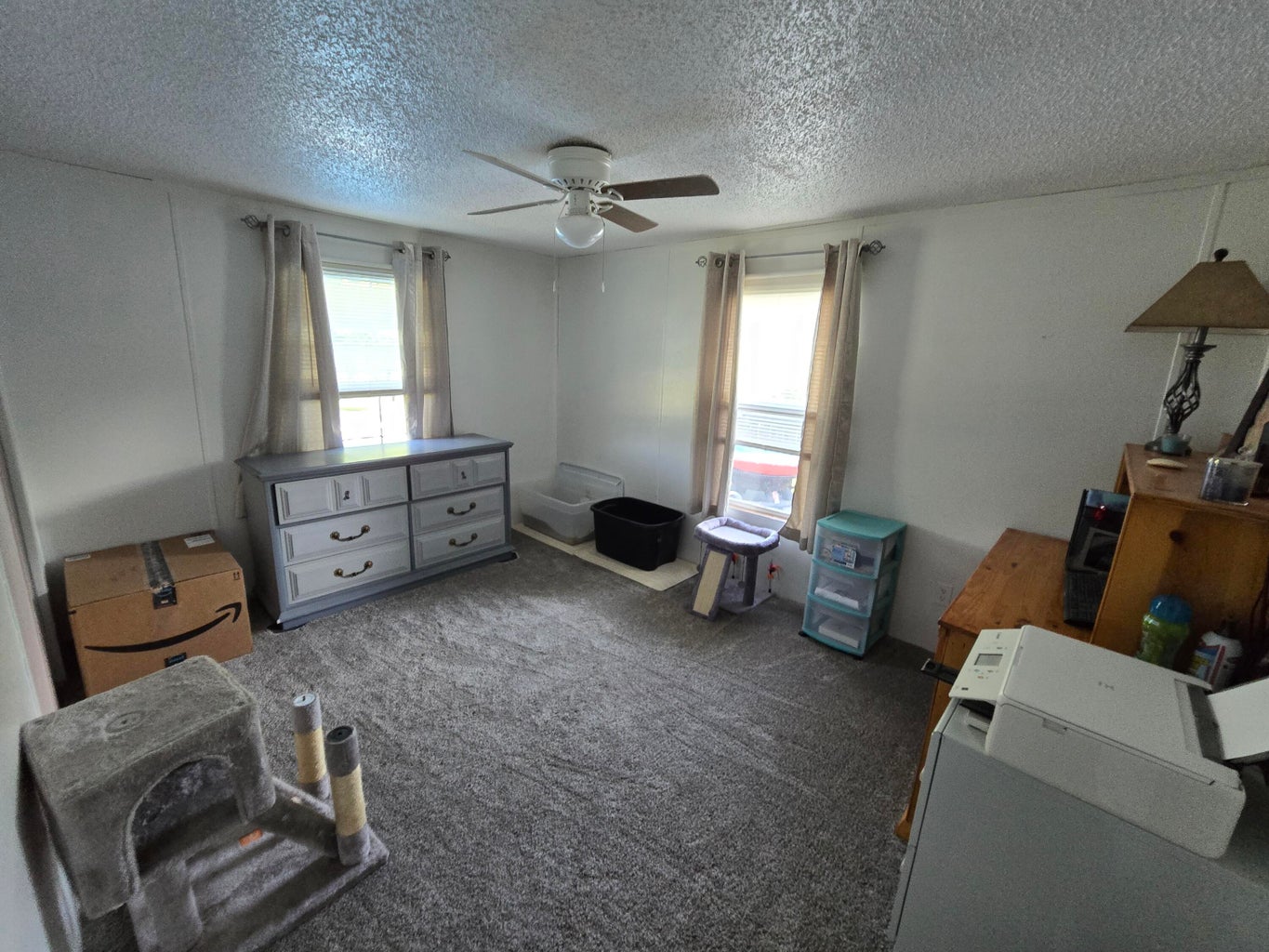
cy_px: 476
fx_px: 477
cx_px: 634
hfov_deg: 106.2
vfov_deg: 89.9
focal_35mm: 13
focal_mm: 2.2
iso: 400
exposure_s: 1/60
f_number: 2.2
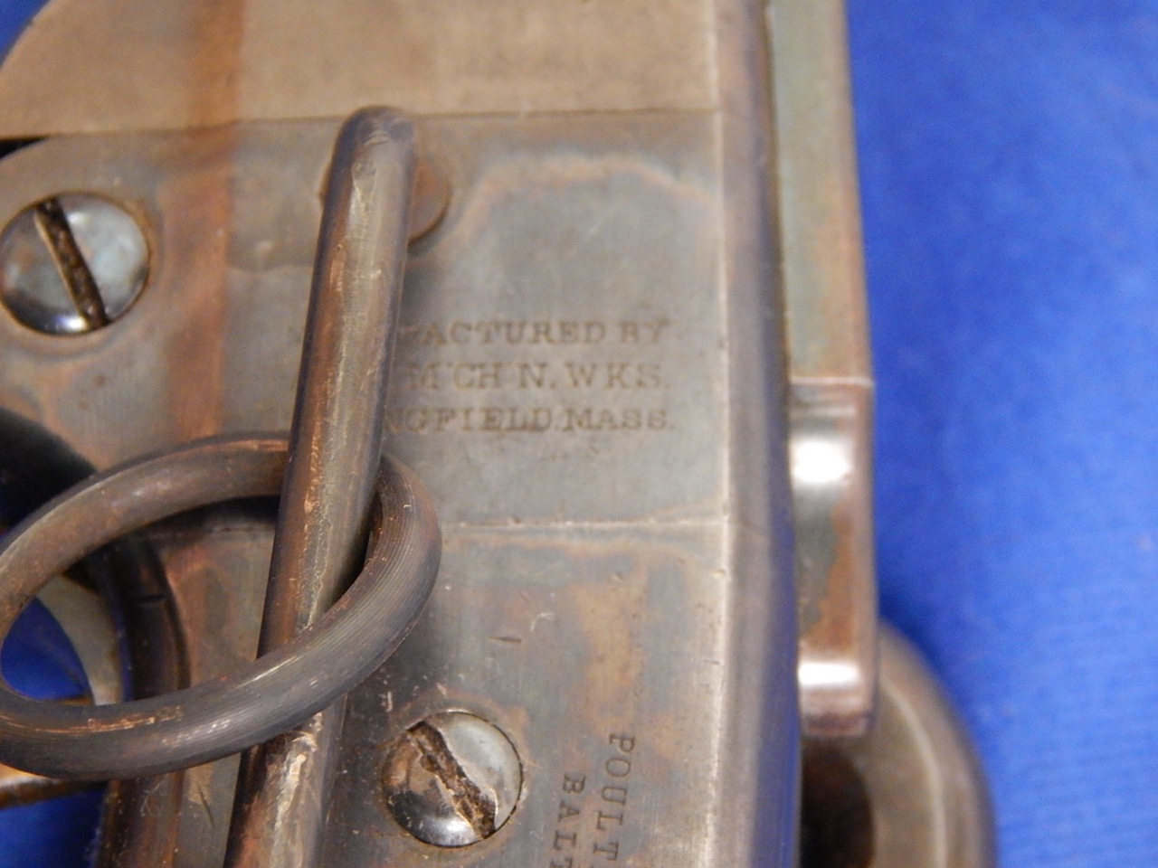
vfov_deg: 15.9
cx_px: 579
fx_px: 3111
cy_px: 434
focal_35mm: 93
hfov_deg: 21.1
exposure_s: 1/8
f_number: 4.4
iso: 800
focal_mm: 16.6
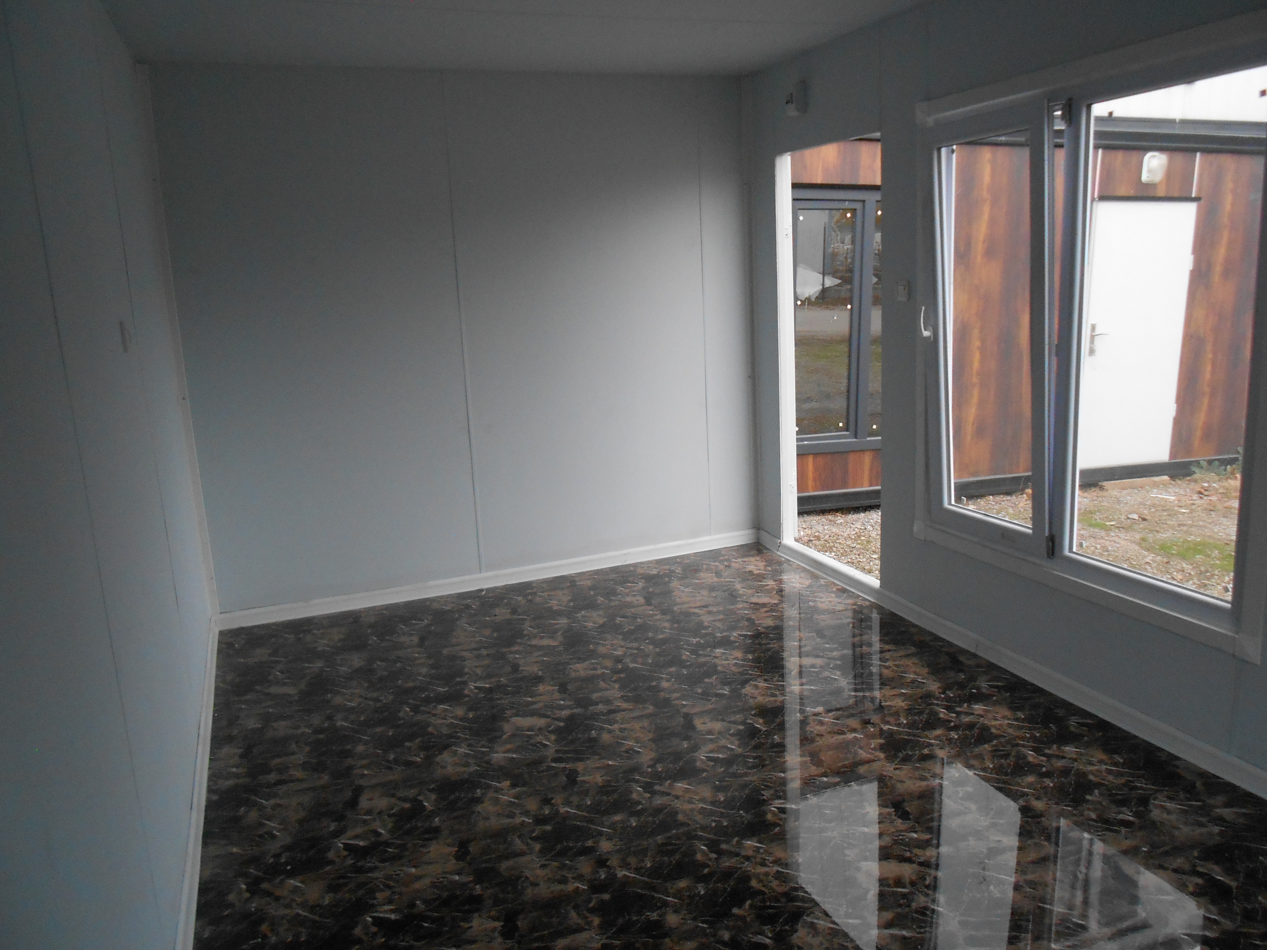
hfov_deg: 67.3
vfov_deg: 53.1
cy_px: 475
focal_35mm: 26
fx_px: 952
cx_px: 634
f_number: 3.5
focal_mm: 4.6
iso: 400
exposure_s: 1/200
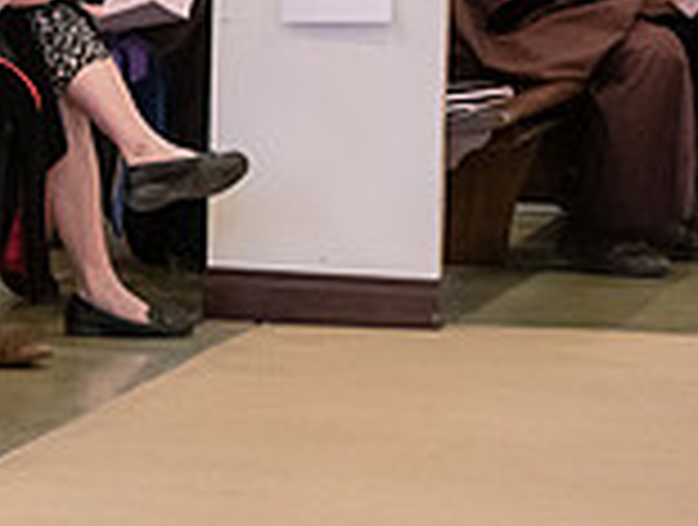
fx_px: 5801
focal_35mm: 287
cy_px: -79
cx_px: -500
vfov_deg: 5.2
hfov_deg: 6.7
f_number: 3.2
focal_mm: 80
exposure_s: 1/200
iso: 5000
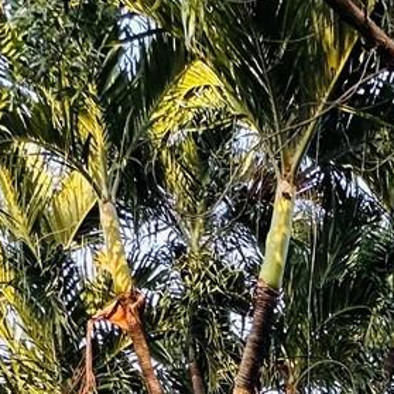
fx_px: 914
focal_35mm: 71
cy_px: 796
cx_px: 566
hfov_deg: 21.1
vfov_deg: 17.3
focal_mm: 2.22
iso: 100
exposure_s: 1/99
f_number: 2.2
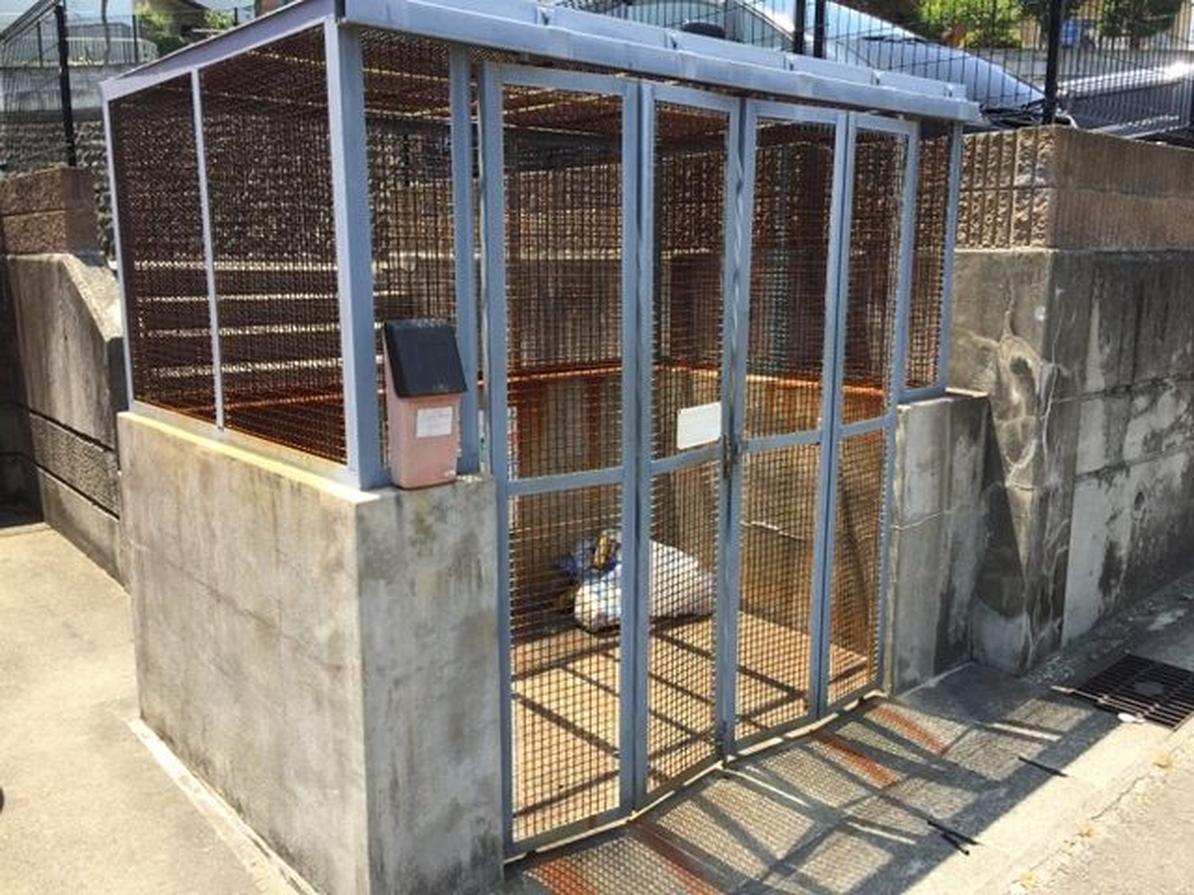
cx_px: 597
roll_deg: -1.0
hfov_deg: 61.7
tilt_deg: -11.9
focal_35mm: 29
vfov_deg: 48.2
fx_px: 1000
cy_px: 448
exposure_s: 1/618
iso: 32
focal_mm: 4.15
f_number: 2.2
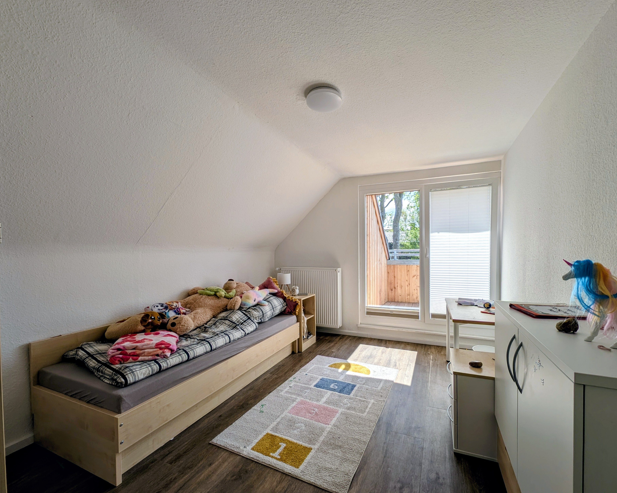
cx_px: 330
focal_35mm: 13
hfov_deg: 104.7
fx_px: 237
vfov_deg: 92.2
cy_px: 257
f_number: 1.95
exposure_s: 1/1030
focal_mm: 2.23
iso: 44
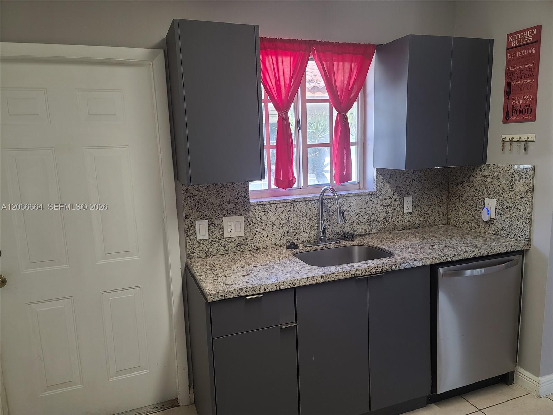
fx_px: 399
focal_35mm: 25
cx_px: 276
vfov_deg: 54.9
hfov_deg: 69.4
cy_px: 208
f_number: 1.8
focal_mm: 7
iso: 80
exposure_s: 1/60
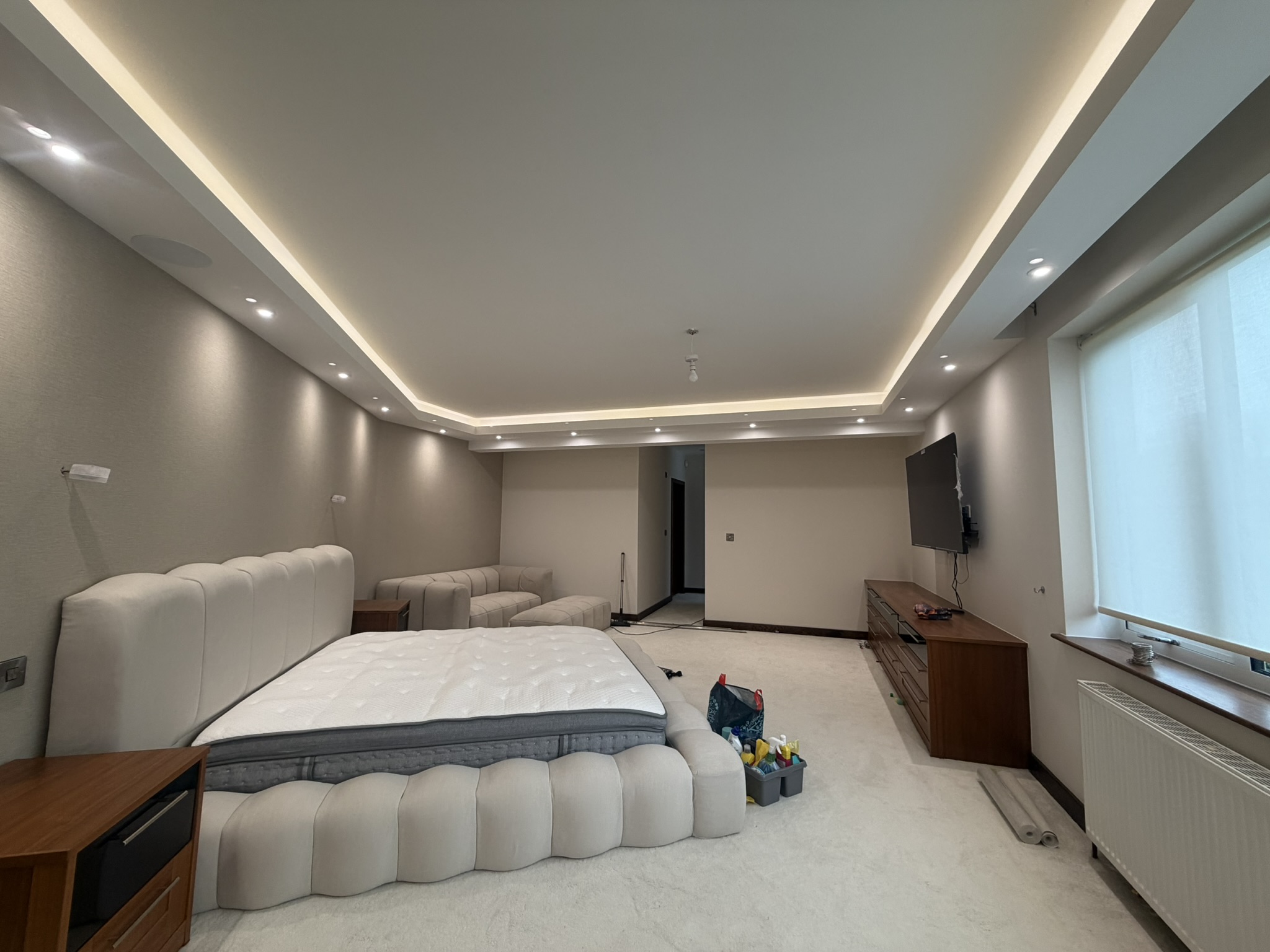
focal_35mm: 14
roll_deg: -0.3
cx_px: 635
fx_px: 514
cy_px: 476
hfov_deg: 102.1
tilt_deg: +6.0
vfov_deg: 85.7
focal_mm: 2.22
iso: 125
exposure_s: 1/101
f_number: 2.2
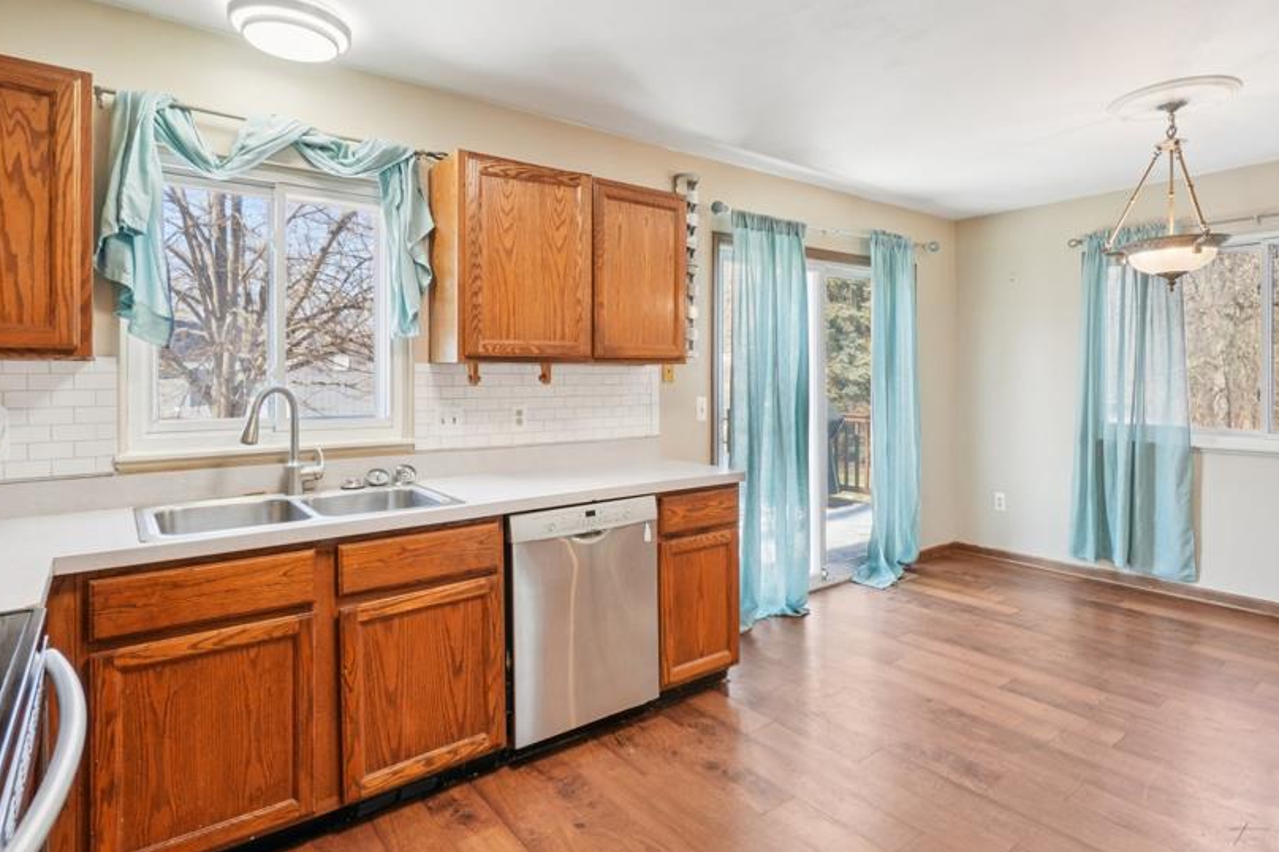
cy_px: 388
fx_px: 675
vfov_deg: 64.4
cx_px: 668
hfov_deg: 86.9
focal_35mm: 19
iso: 400
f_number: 8
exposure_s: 1/30
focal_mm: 10
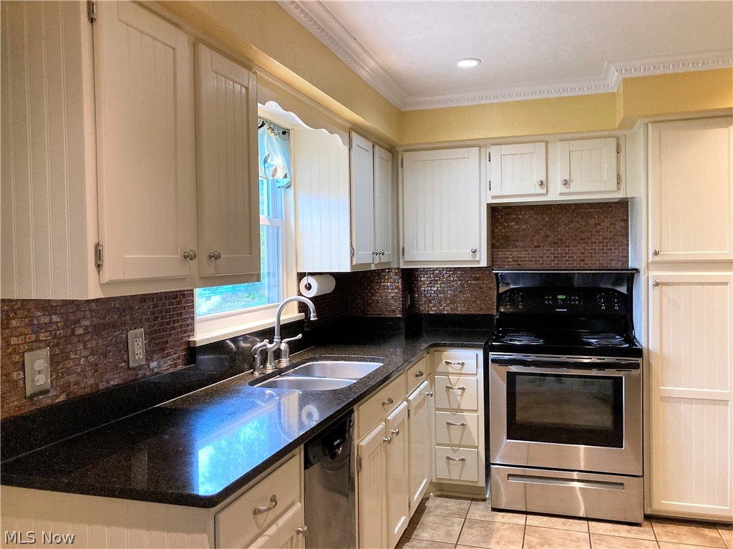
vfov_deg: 49.7
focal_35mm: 28
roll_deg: +1.4
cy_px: 274
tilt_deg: -1.6
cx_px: 366
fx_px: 593
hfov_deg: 63.5
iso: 320
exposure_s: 1/40
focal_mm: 3.99
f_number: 1.8
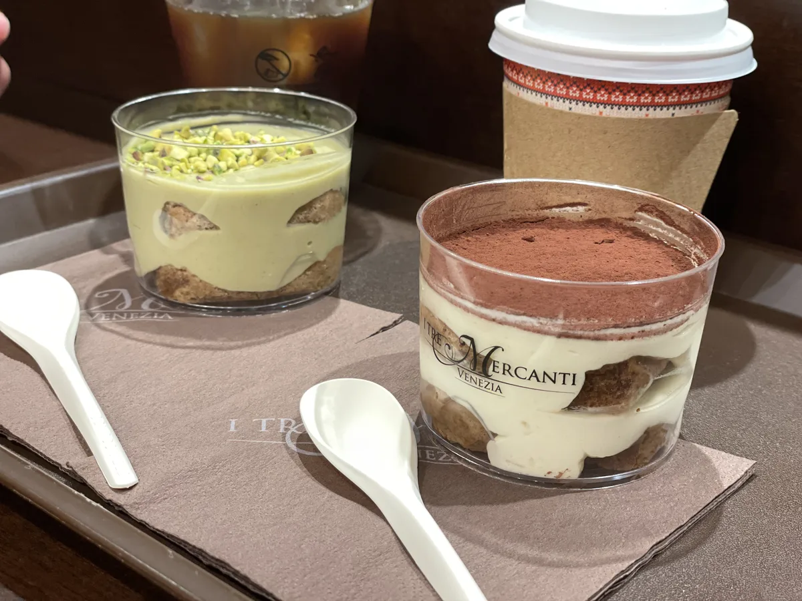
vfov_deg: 28.0
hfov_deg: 36.8
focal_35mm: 52
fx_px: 1205
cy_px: 300
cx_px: 401
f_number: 2
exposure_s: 1/100
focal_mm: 6
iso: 200
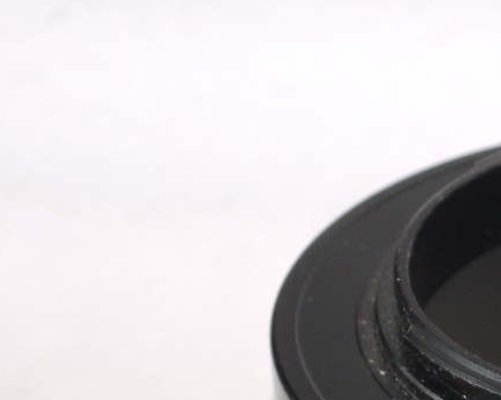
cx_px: 659
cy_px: 483
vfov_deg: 7.0
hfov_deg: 8.7
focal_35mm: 218
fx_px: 3232
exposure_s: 1/5
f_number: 10
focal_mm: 40
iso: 400
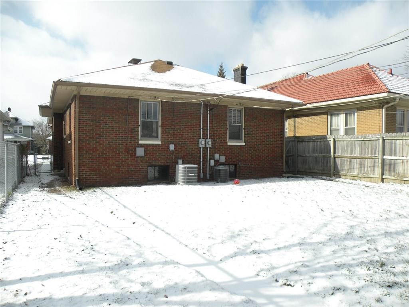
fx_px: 319
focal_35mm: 27
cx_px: 204
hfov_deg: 65.3
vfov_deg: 51.4
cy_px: 154
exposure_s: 1/1000
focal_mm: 4.7
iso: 64
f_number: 2.8
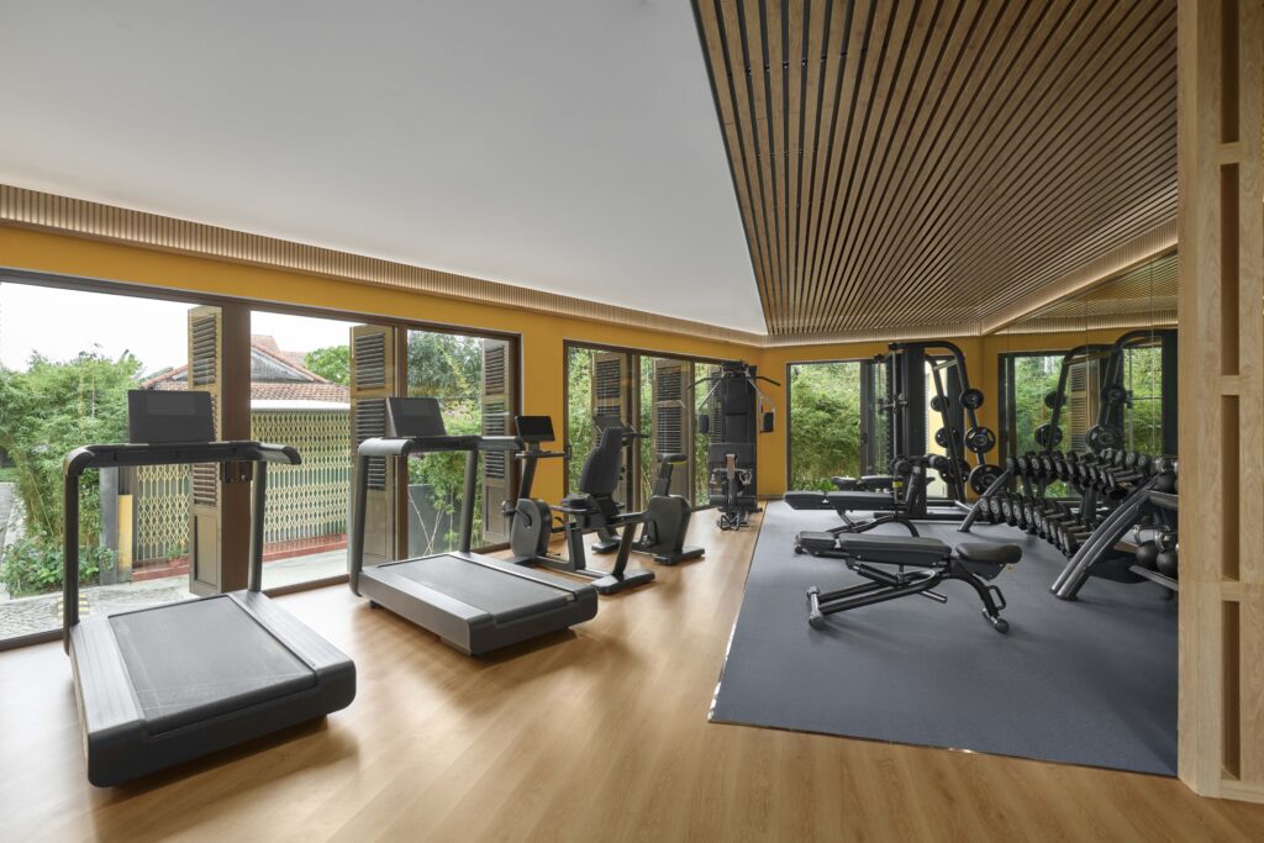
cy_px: 422
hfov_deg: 96.7
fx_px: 562
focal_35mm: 16
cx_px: 632
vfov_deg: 73.8
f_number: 8
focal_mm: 16
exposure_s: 1/50
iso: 400
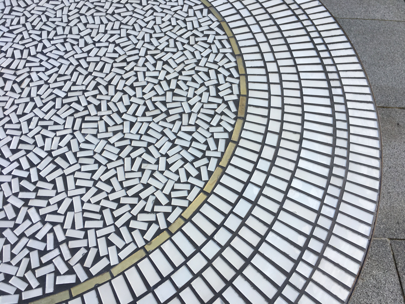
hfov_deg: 61.7
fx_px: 339
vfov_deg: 48.2
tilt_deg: -58.5
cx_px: 202
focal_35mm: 29
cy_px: 152
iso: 25
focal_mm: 4.15
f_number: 2.2
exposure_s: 1/405
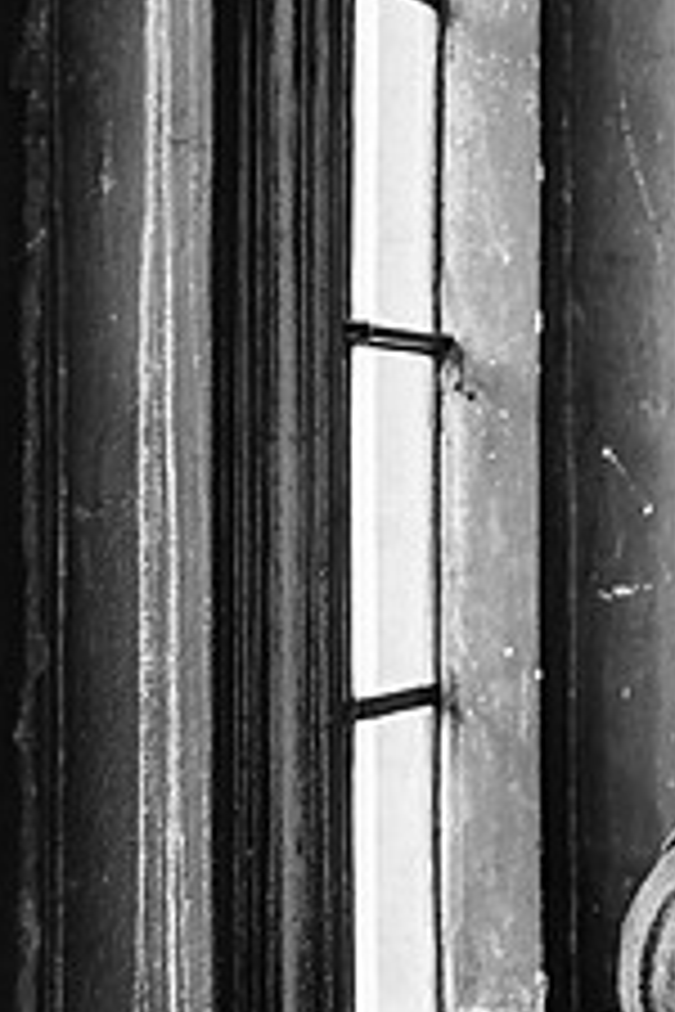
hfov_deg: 13.7
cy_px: 493
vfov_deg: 22.6
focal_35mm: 90
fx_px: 2531
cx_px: 1170
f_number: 4
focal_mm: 33
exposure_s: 1/160
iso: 800
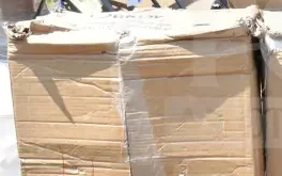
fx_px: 570
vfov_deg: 17.5
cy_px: 63
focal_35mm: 74
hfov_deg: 26.3
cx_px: 284
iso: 6400
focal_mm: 21
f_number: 18
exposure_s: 1/1250
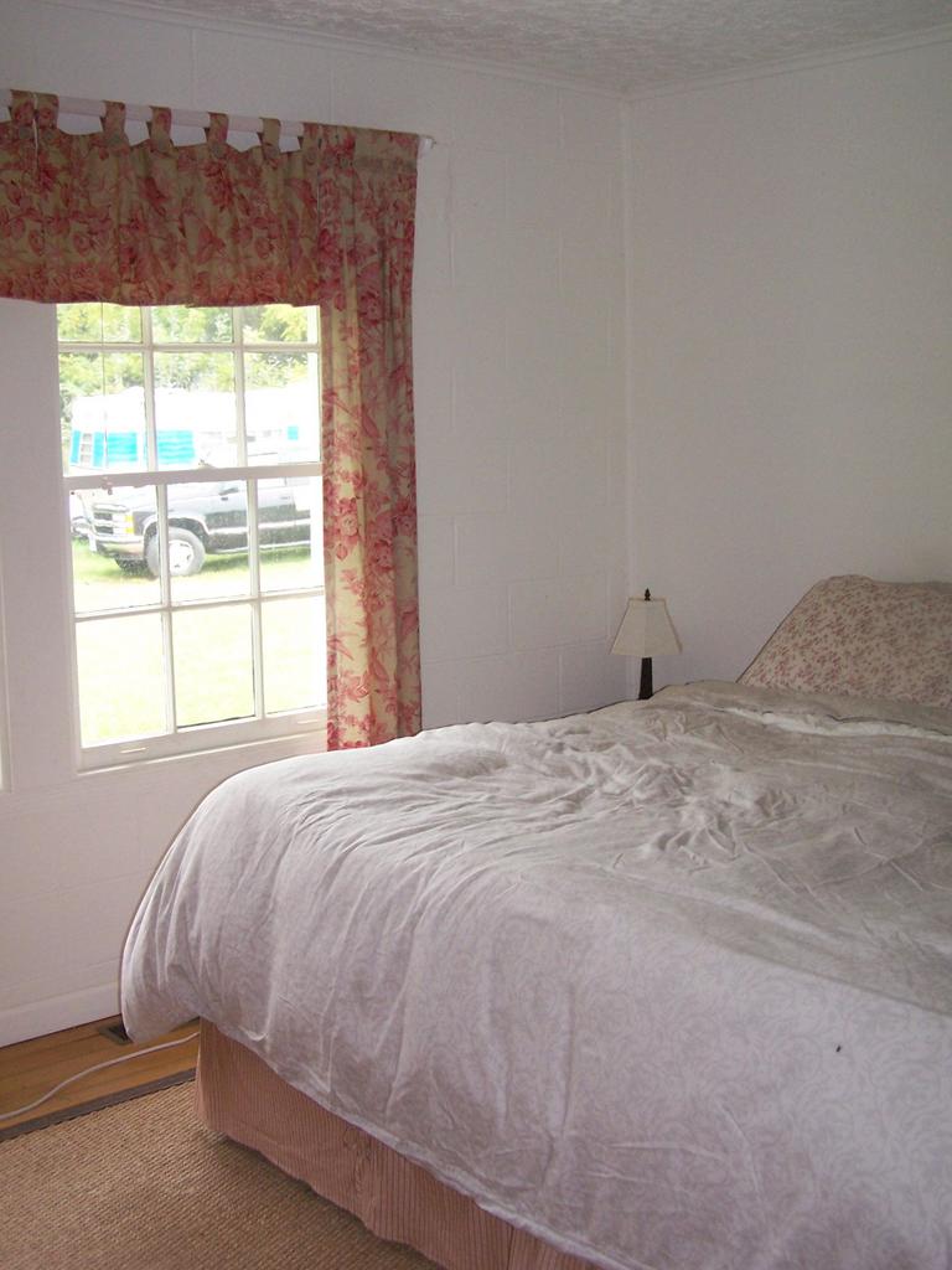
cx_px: 476
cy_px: 635
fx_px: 1577
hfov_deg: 33.6
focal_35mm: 43
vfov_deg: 43.9
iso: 140
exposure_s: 1/90
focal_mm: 7.1
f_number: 2.9
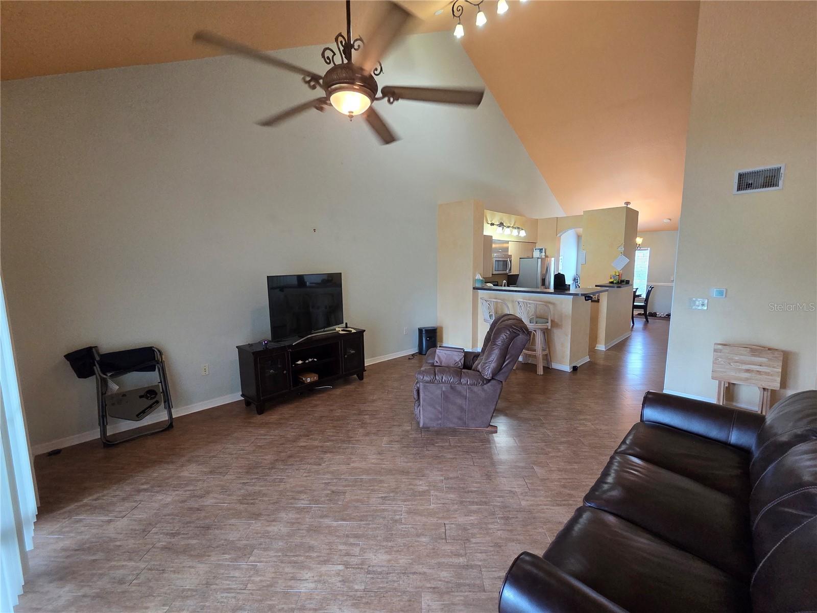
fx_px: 307
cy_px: 306
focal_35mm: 13
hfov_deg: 106.2
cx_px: 408
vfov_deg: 89.9
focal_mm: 2.2
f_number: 2.2
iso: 320
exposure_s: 1/60
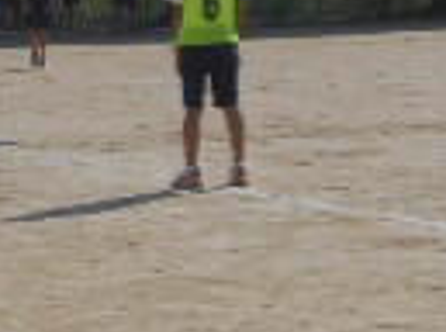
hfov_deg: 9.0
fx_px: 2814
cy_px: 83
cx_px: 73
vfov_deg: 6.7
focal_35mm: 219
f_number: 4.2
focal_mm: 7.7
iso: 80
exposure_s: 1/1250
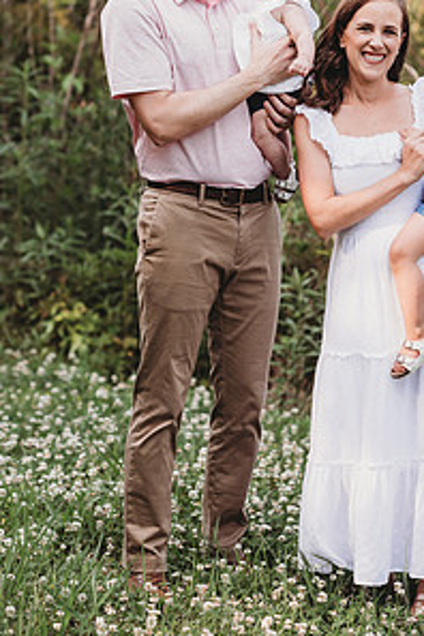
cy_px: 221
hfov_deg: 10.6
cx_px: 304
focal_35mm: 129
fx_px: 2279
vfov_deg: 15.9
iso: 100
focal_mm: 85
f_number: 2.2
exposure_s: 1/250
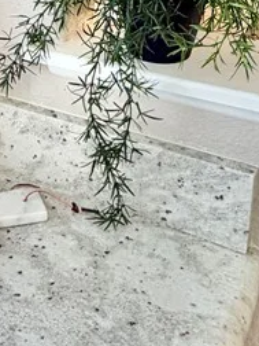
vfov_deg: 31.3
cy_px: 3
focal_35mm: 57
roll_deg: +3.2
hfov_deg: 24.2
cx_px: -16
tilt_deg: -15.5
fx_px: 569
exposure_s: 1/120
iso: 250
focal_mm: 2.22
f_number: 2.2
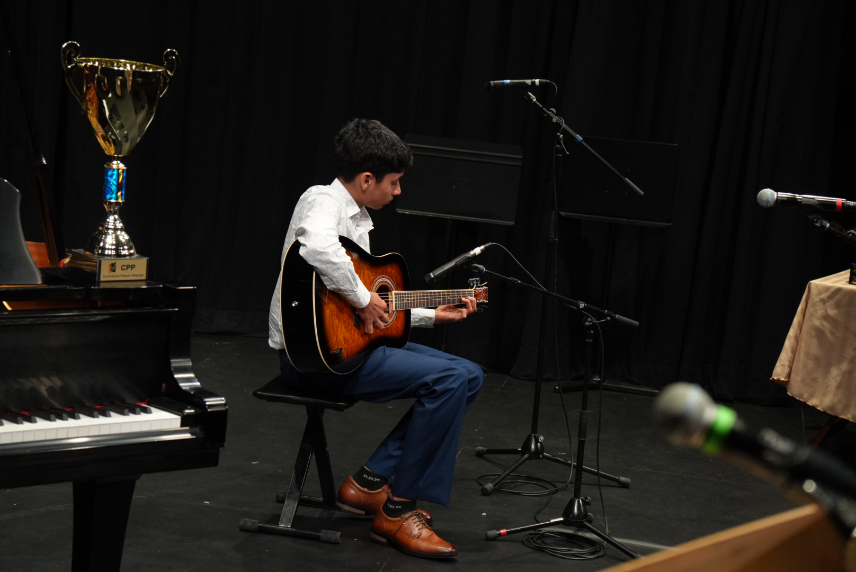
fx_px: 2177
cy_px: 286
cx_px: 428
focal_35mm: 92
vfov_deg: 15.0
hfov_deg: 22.2
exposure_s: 1/160
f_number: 4
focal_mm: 61
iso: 1600
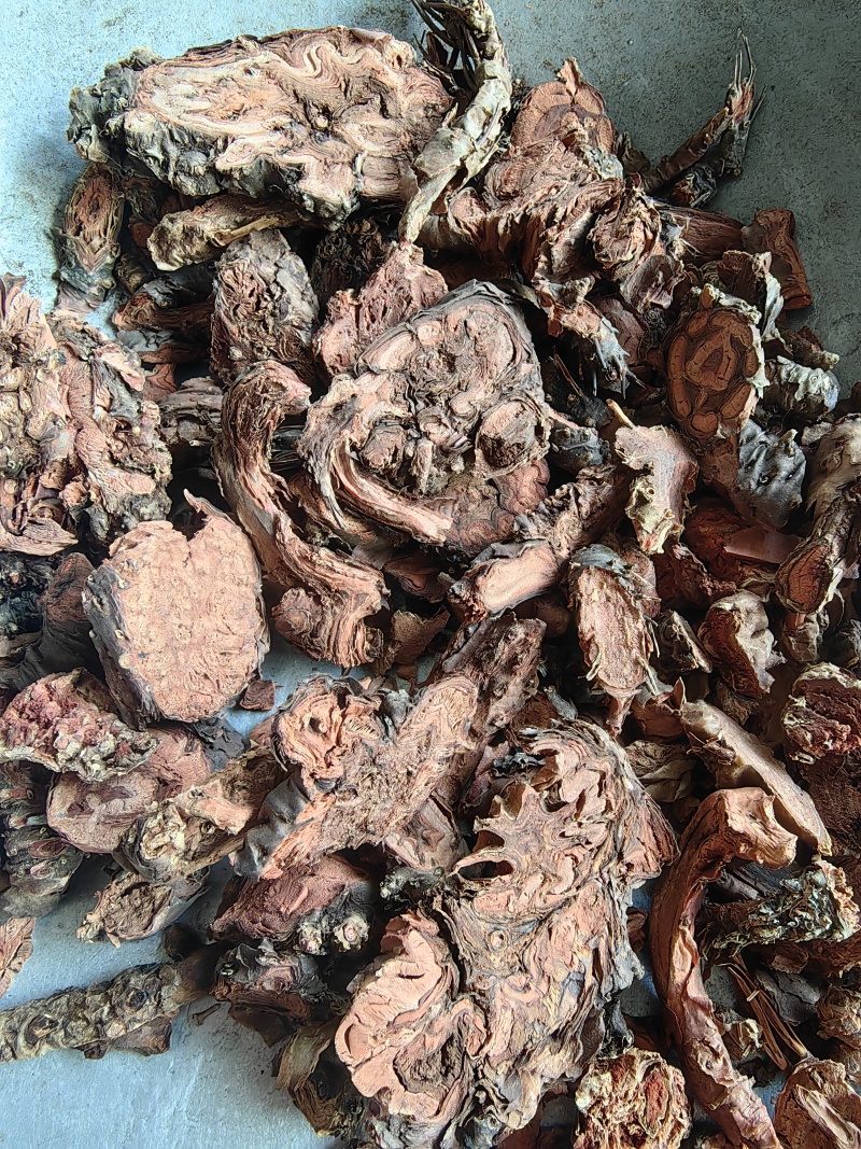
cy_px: 574
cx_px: 430
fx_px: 763
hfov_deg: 58.9
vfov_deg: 73.9
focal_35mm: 23
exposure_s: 1/50
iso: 160
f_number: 2.2
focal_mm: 1.95
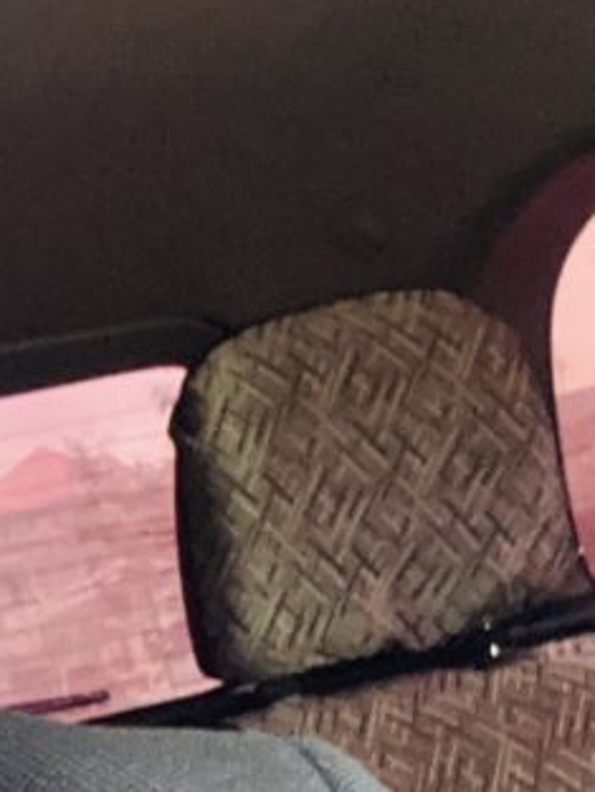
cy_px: 552
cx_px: -296
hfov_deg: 14.1
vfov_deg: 19.9
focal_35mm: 98
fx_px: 2244
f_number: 2.2
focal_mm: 2.71
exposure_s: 1/48
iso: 400
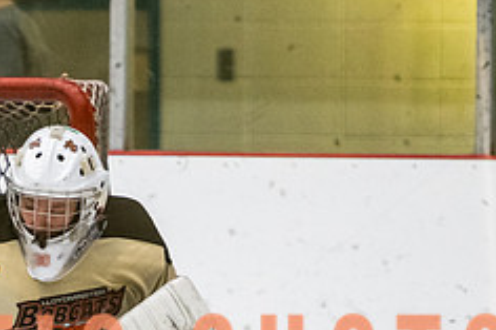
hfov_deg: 3.2
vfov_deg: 2.1
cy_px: 441
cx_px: -10
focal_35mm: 638
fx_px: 8784
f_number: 3.2
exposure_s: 1/640
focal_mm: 170
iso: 3200
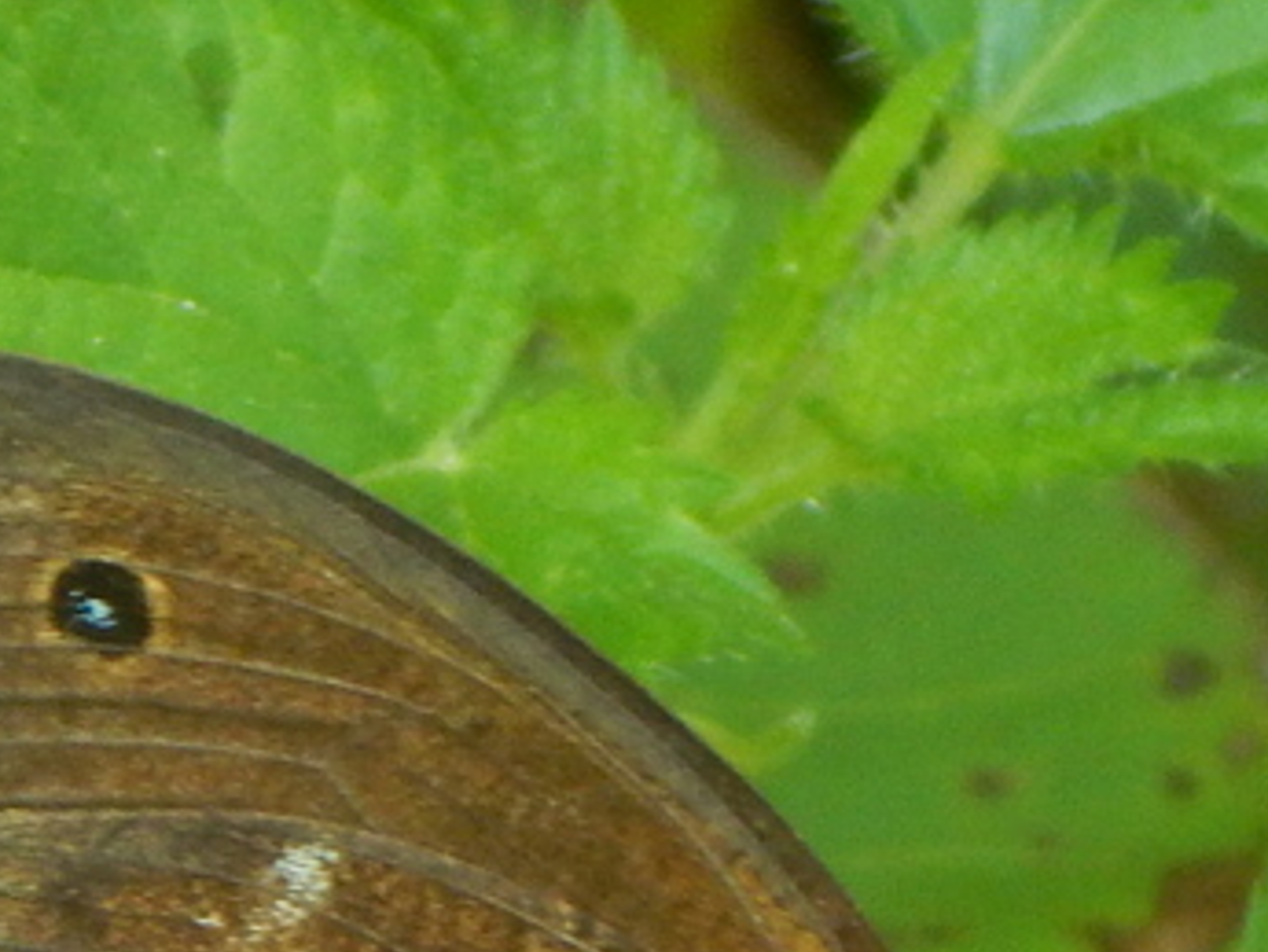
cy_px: 897
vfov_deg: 1.2
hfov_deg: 1.6
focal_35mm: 1218
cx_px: 483
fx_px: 44631
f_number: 5.8
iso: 250
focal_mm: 88.6
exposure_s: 1/125
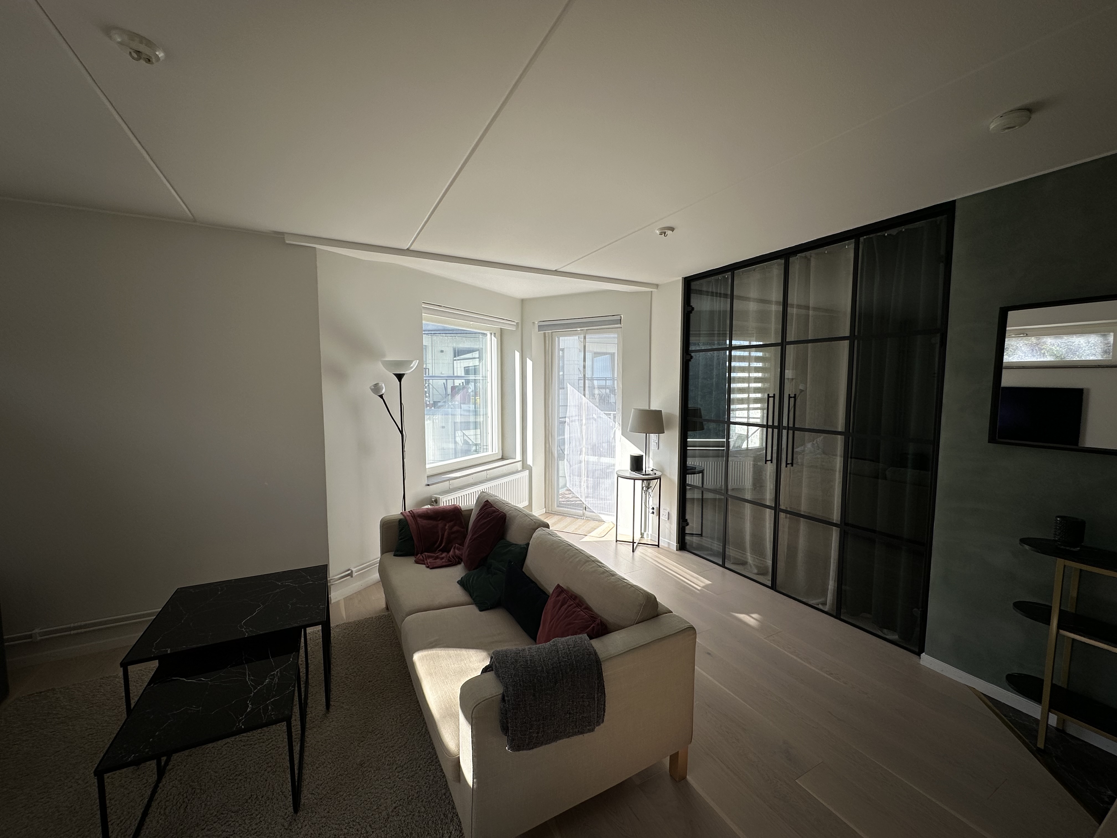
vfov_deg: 85.7
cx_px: 558
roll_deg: +0.0
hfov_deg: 102.1
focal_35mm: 14
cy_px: 419
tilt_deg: -4.3
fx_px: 452
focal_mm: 2.22
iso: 40
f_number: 2.2
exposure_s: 1/368
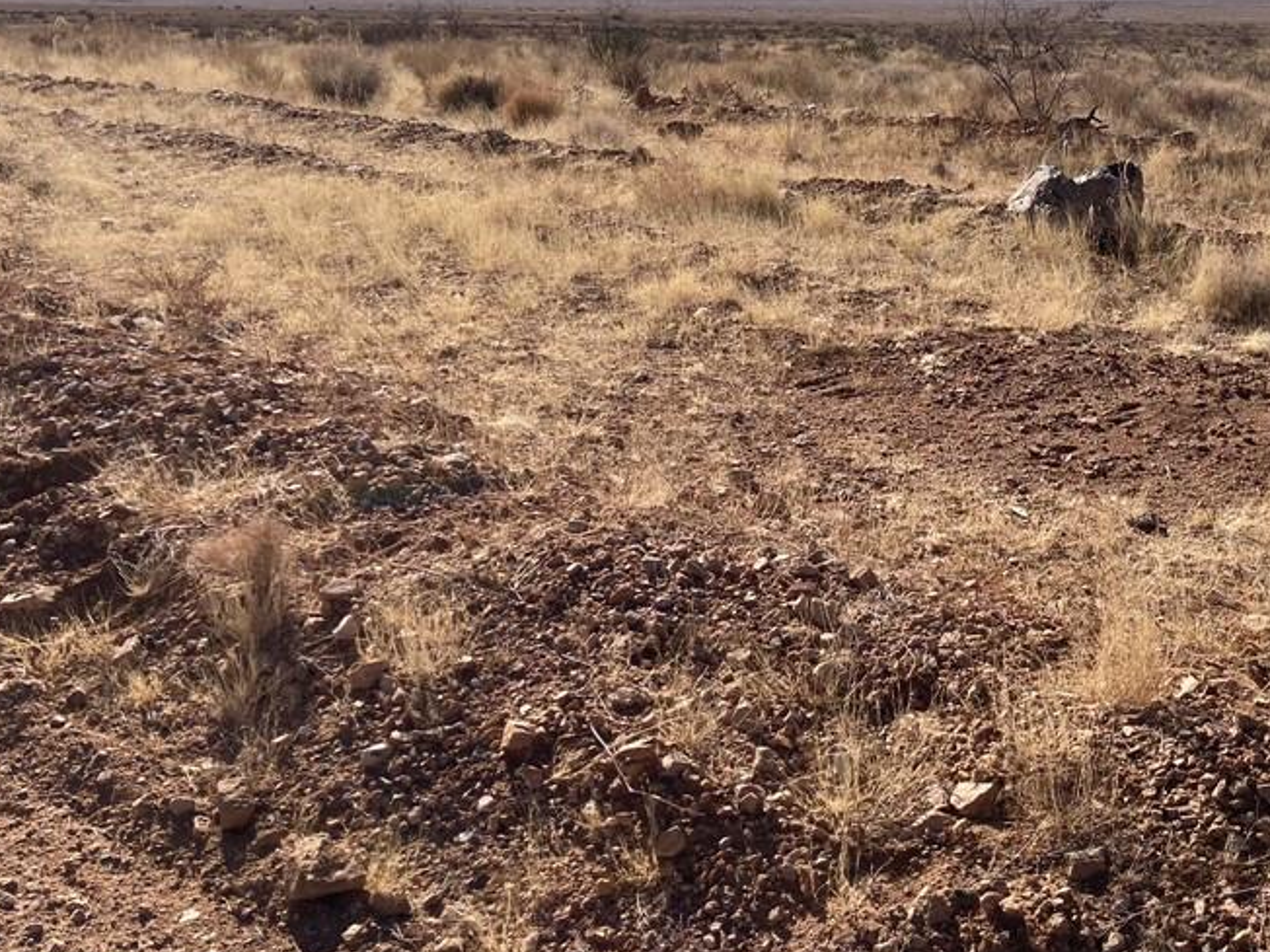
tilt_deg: -8.5
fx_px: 1614
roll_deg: +1.4
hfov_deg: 41.7
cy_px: 228
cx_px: 943
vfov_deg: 32.2
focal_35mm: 44
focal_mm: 3.99
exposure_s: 1/3745
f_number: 1.8
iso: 25
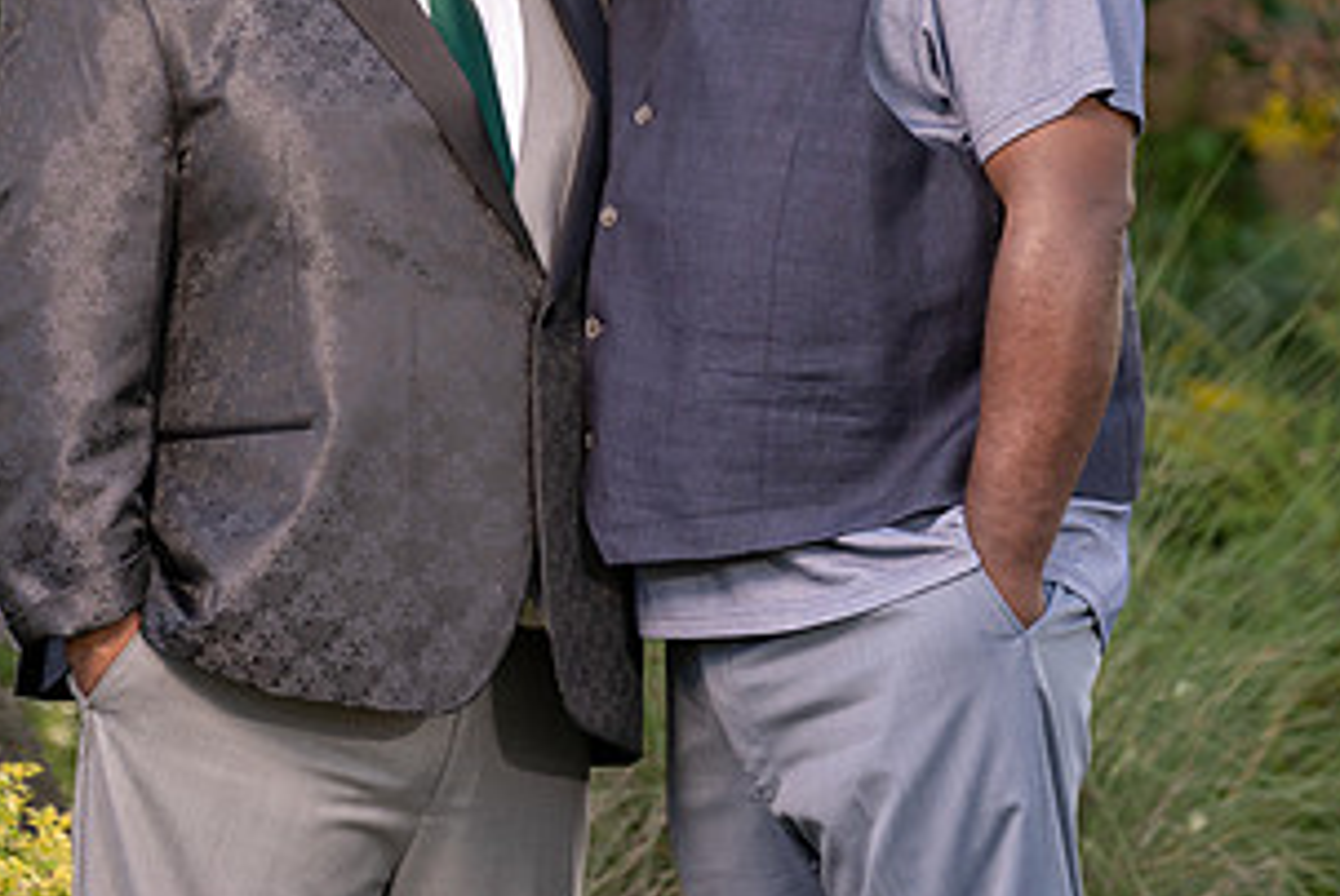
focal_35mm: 403
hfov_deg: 5.1
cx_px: 629
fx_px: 15015
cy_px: 129
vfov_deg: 3.4
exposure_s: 1/200
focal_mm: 198
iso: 100
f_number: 4.5
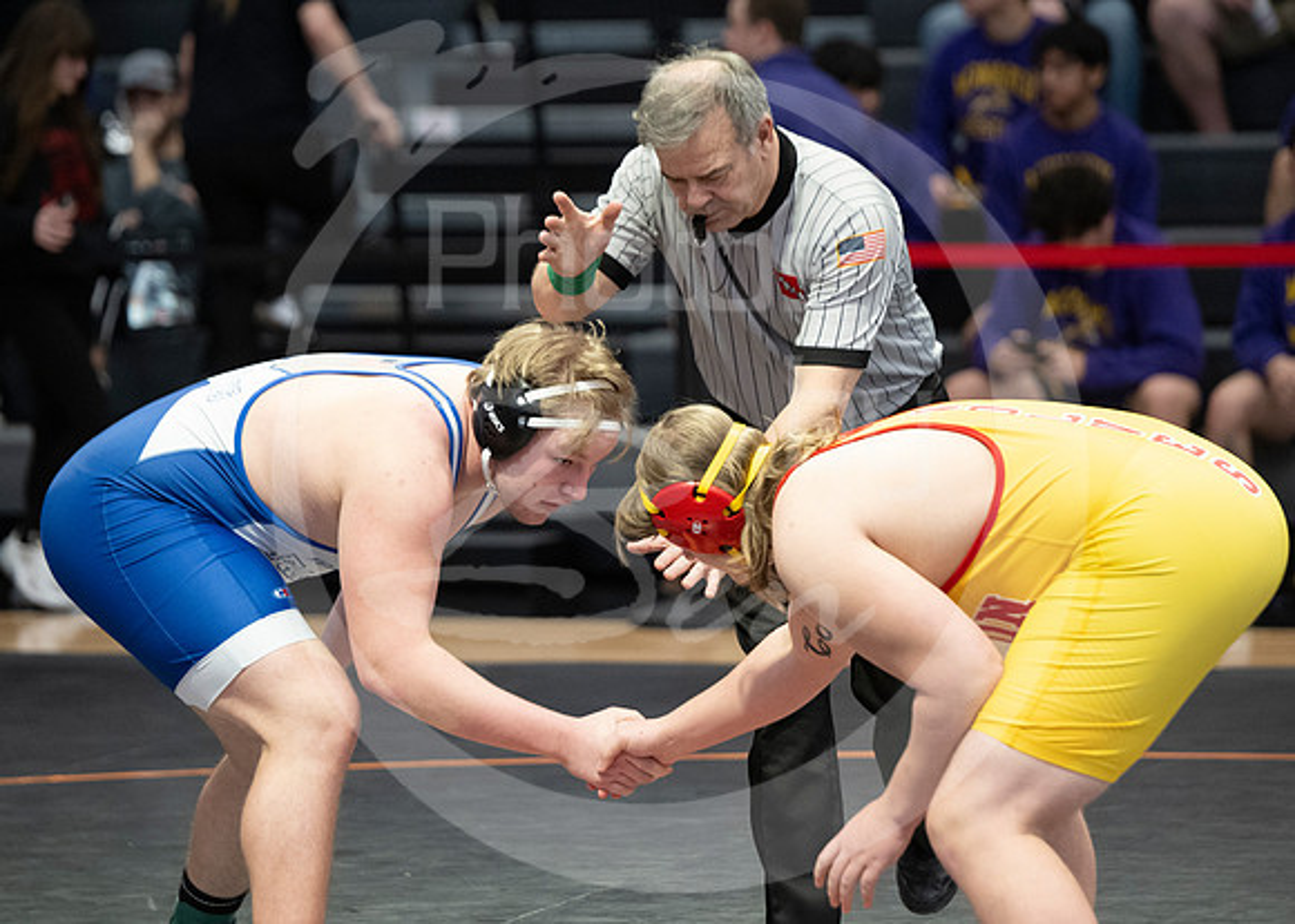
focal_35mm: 204
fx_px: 7498
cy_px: 617
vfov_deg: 7.1
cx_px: 663
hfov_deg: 9.9
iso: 3200
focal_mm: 145
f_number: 2.8
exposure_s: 1/1000
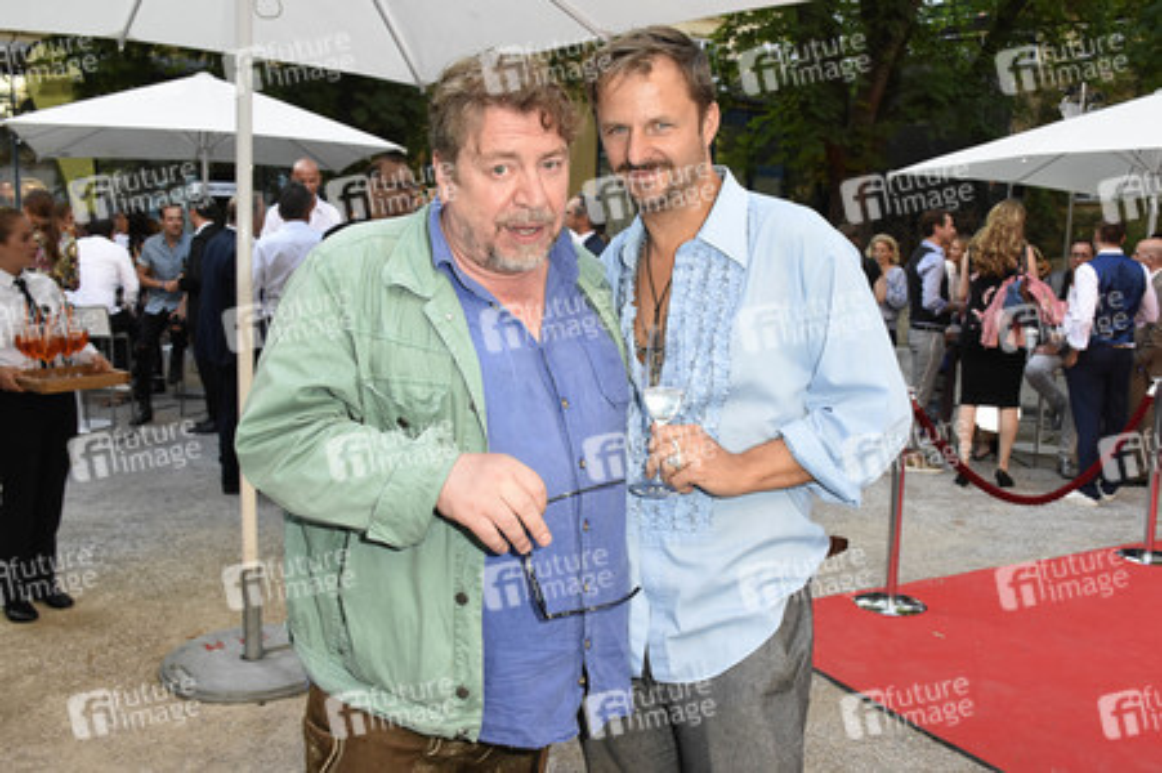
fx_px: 968
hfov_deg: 62.0
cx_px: 581
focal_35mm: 30
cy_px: 386
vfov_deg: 43.5
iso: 800
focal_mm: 20
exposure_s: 1/160
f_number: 6.3
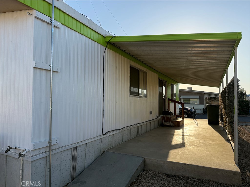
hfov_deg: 71.6
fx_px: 173
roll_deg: -0.2
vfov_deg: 56.8
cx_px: 125
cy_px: 94
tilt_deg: +2.2
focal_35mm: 24
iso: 100
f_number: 1.78
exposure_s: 1/3425
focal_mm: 6.76
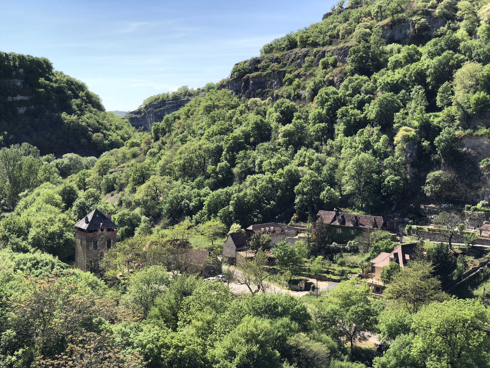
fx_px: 736
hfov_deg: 36.8
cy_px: 184
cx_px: 245
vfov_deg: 28.0
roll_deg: +0.1
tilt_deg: -3.0
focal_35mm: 52
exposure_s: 1/685
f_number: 2.4
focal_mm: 6
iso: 16
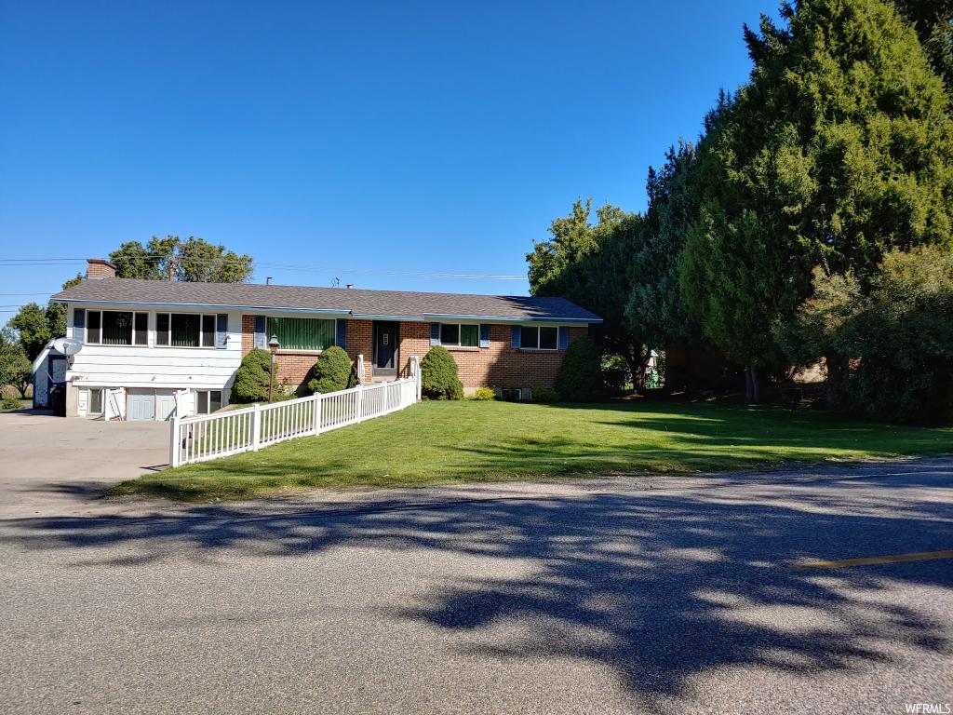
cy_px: 358
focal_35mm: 25
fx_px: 688
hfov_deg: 69.4
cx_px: 476
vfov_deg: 54.9
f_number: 1.5
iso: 50
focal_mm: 4.23
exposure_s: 1/2381
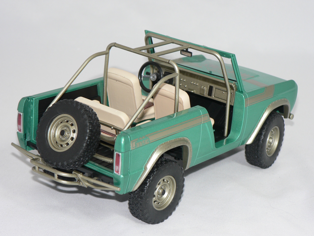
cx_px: 157
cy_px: 118
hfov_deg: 21.5
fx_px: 825
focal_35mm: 91
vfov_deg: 16.2
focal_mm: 15.2
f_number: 3.2
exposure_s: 1/60
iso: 80
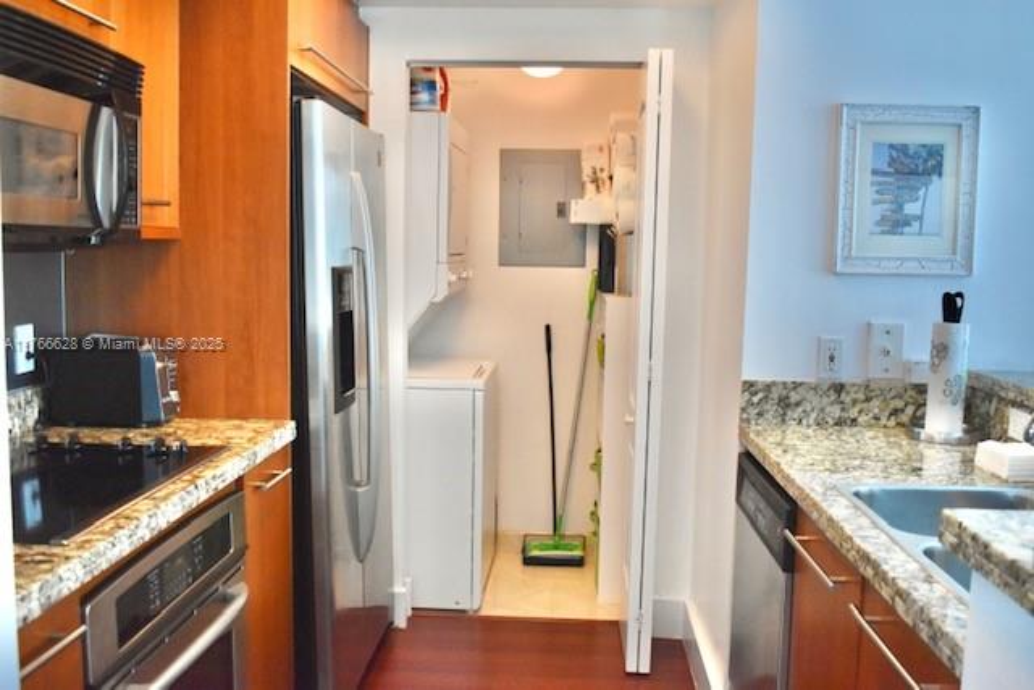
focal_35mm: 34
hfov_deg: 55.1
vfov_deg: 38.4
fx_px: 991
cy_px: 345
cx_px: 517
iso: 3200
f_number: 3.8
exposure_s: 1/500
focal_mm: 23
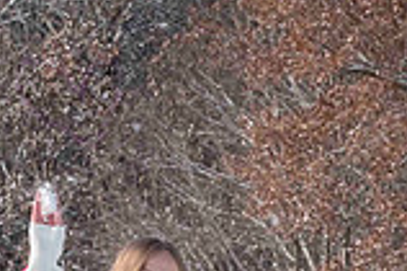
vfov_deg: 4.6
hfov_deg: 7.0
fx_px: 3320
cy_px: 419
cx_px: 82
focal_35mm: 294
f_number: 14
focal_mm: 80
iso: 640
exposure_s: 1/1000
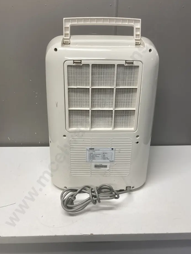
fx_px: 228
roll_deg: -1.5
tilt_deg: -22.1
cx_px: 93
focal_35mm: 31
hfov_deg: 45.4
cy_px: 114
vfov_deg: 58.2
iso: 80
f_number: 1.8
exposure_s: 1/100
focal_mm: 3.99
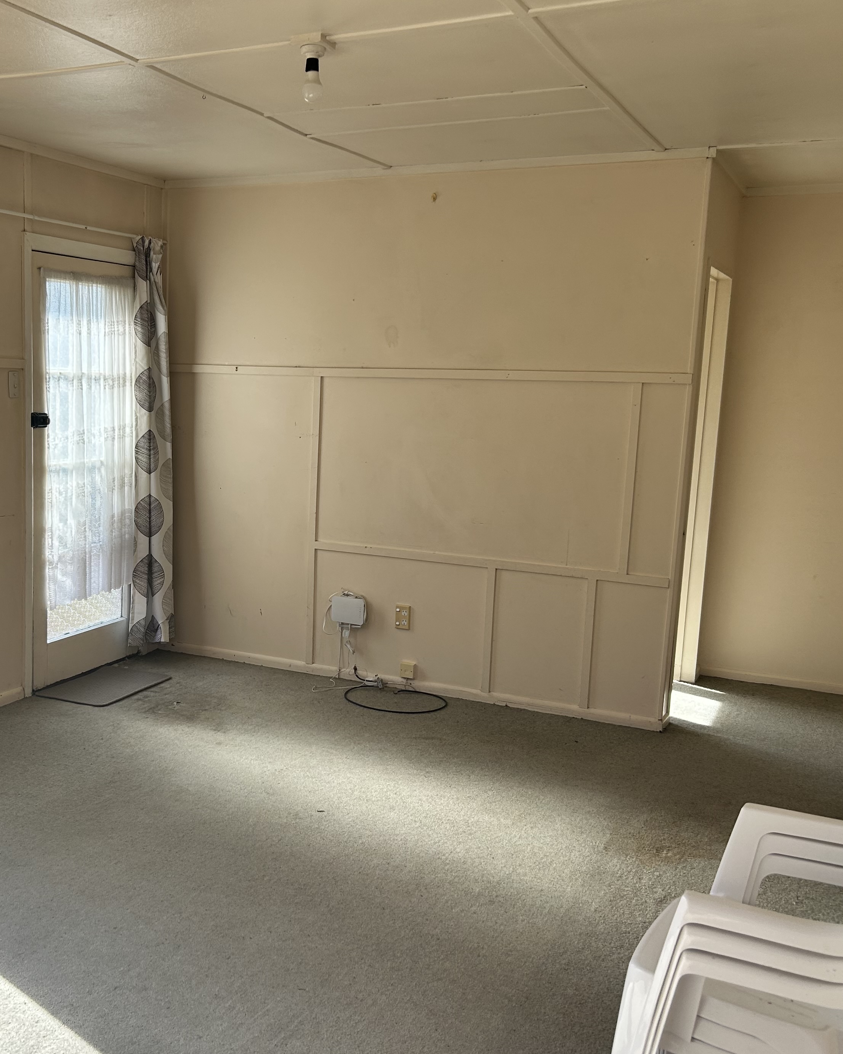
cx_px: 244
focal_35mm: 37
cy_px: 545
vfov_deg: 49.1
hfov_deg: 39.4
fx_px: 1154
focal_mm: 5.7
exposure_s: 1/531
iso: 50
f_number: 1.5
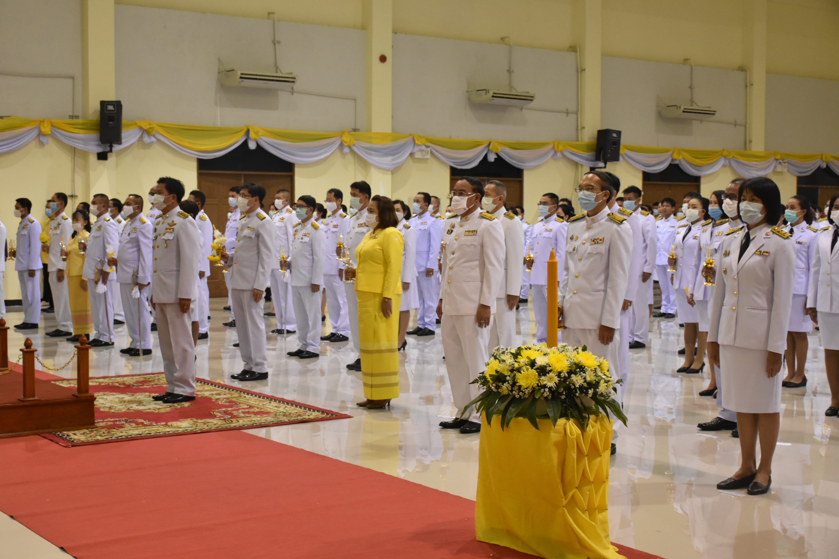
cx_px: 420
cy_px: 280
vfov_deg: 26.5
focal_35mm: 51
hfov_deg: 38.9
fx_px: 1188
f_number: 4.5
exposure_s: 1/80
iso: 2000
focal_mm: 34
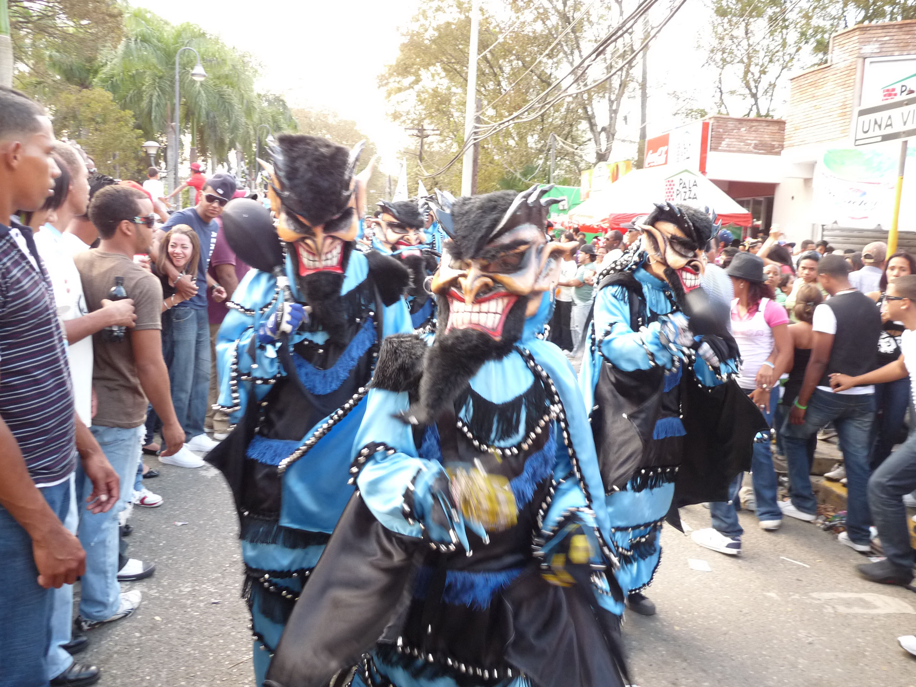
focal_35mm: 27
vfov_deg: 51.4
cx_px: 458
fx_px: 714
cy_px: 344
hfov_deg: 65.3
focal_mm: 4.8
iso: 200
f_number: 2.8
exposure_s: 1/60
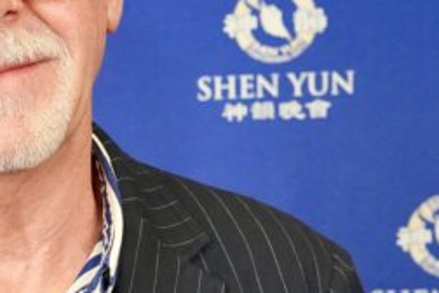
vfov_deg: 11.3
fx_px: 1463
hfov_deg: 16.7
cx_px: 5
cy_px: 293
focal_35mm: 120
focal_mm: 28
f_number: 4
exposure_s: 1/160
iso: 2500
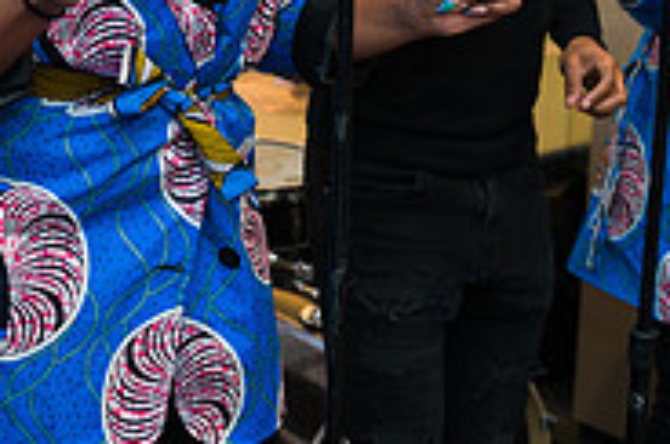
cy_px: -55
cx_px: 127
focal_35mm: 82
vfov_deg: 16.1
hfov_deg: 24.4
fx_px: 1523
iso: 400
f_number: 3.2
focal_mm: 26
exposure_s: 1/200
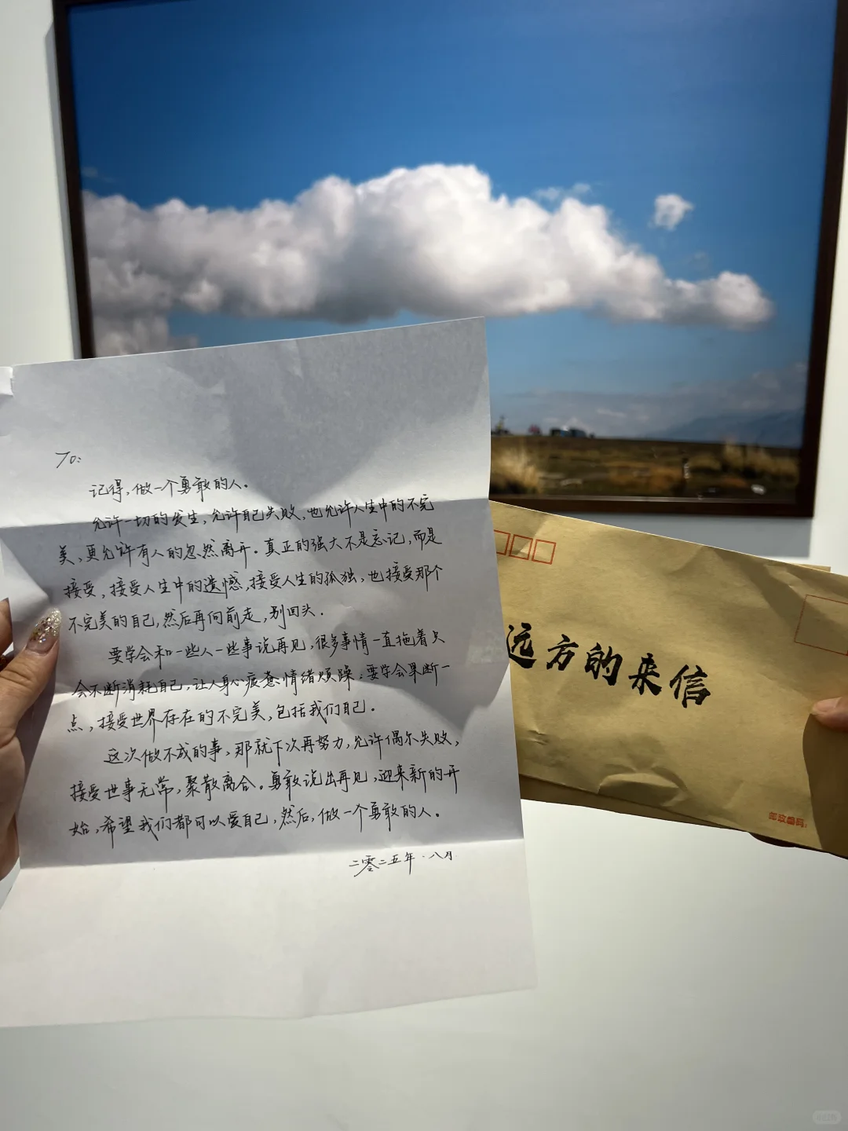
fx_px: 849
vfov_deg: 67.3
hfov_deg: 53.1
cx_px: 424
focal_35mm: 26
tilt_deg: -11.0
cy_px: 566
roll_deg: -0.2
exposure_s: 1/100
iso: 80
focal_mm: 5.7
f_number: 1.5
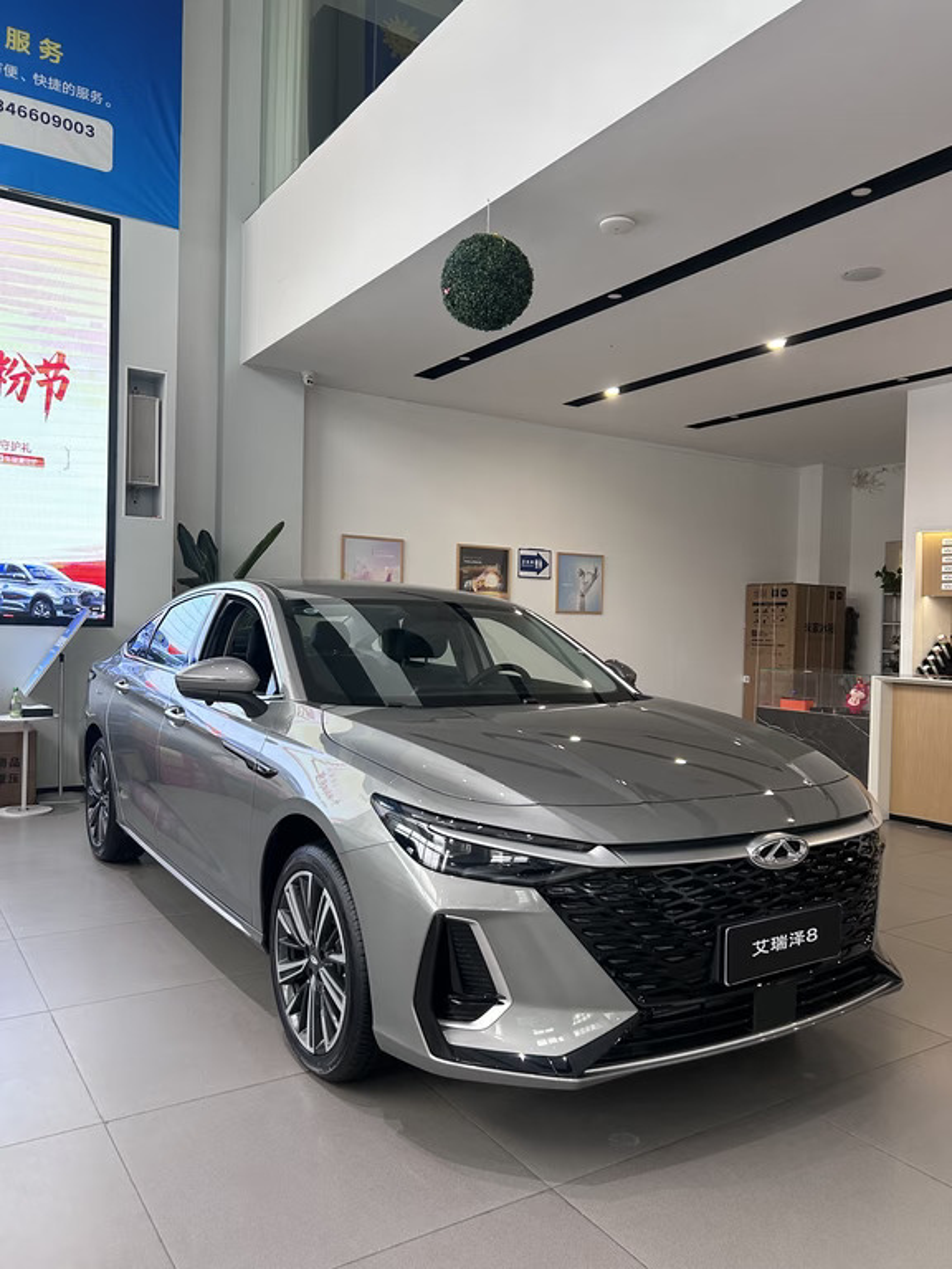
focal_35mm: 26
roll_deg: -2.8
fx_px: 953
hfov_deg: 53.1
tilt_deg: -2.0
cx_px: 476
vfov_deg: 67.3
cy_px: 634
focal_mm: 5.7
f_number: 1.5
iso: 125
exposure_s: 1/120
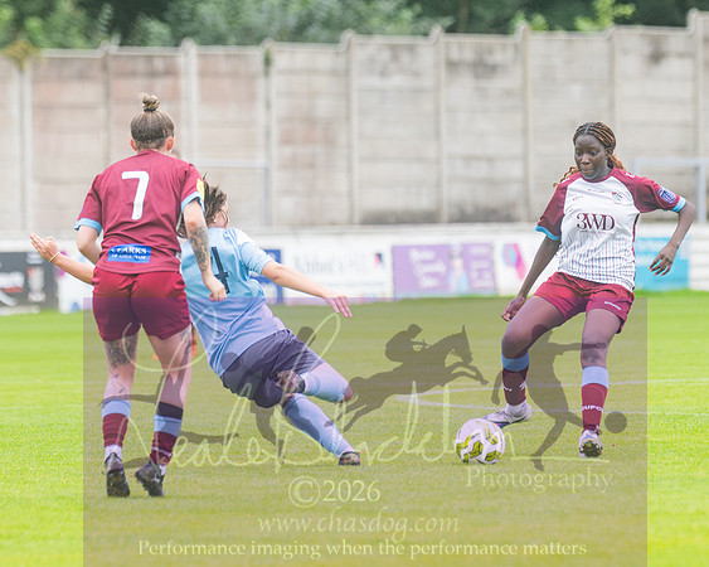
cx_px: 364
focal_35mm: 475
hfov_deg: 4.1
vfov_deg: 3.3
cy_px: 214
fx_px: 9967
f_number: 2.8
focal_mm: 220
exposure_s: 1/1600
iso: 900
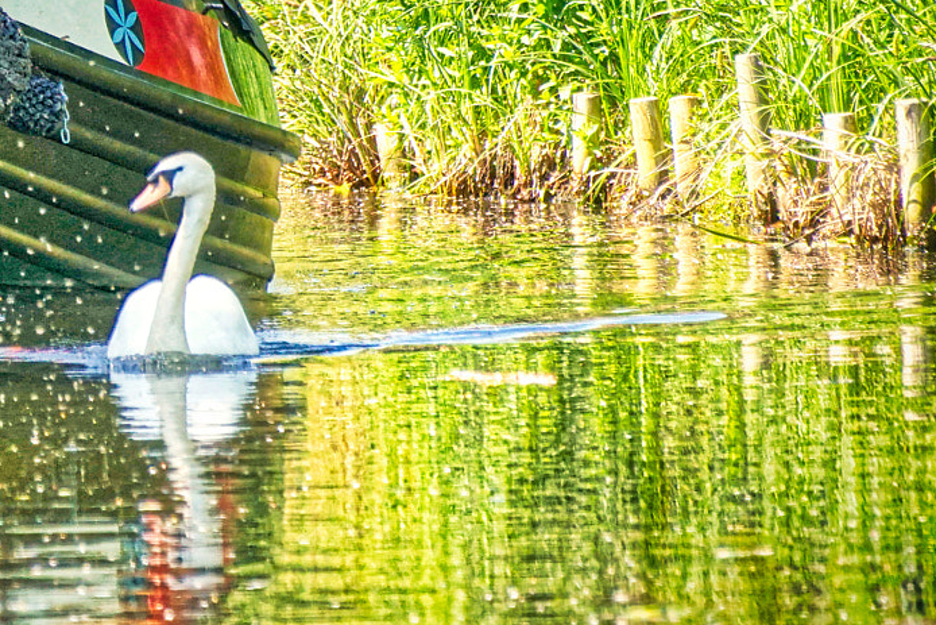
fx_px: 25172
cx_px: -49
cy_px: 82
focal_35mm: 968
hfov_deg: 2.1
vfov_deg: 1.4
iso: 400
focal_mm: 280
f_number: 5.6
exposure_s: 1/500
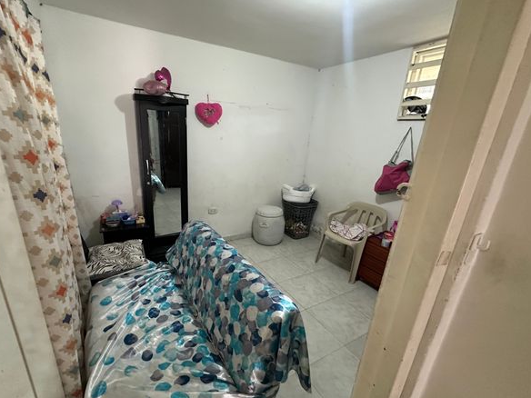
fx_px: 245
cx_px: 250
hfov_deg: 94.4
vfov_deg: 78.0
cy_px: 212
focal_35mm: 16
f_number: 2.2
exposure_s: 1/60
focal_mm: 2.22
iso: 500
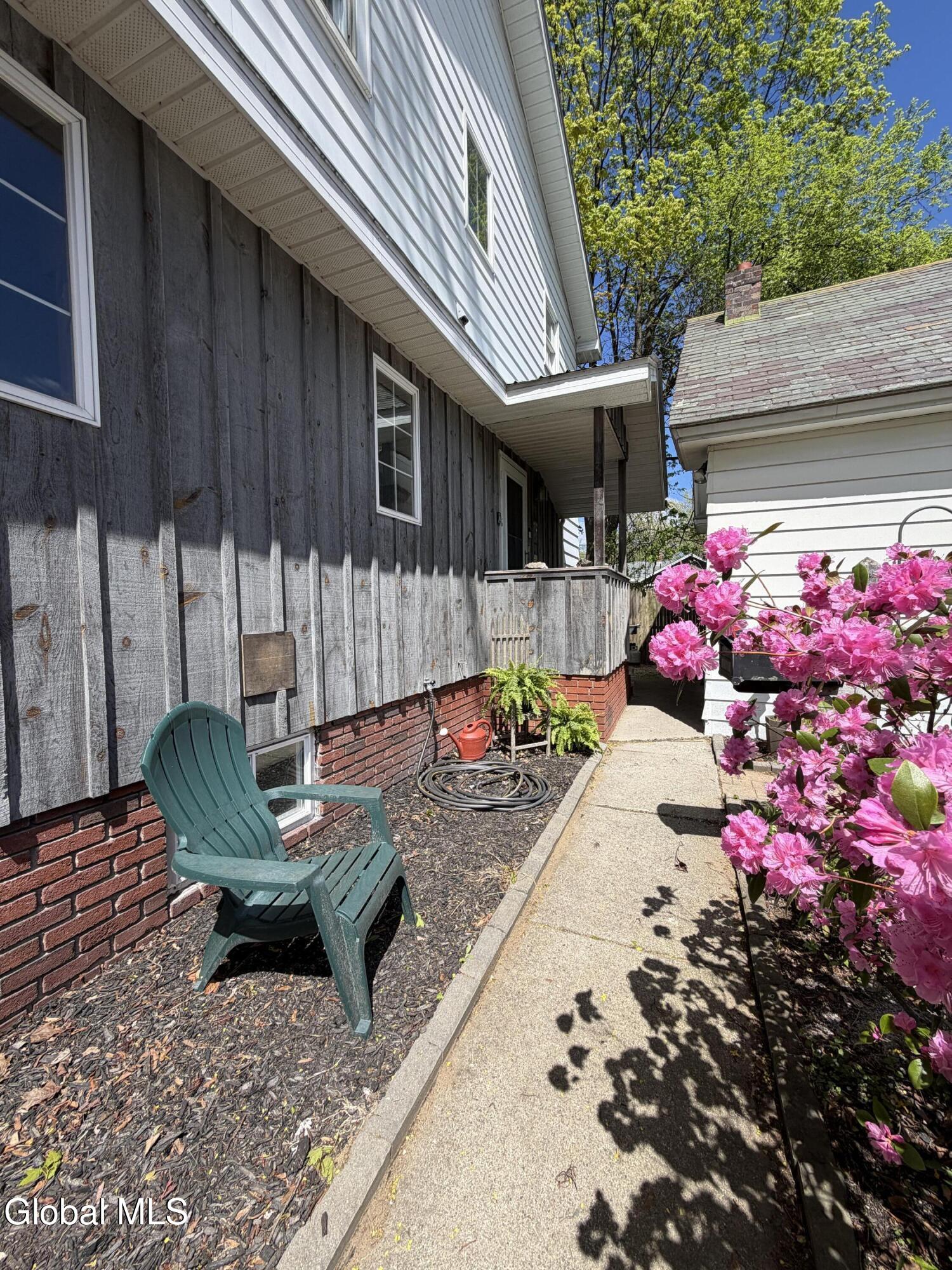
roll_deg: +1.1
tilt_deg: -2.7
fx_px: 513
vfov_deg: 102.1
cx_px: 476
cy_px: 635
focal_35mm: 14
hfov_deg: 85.7
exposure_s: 1/770
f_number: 2.2
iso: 25
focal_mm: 2.22
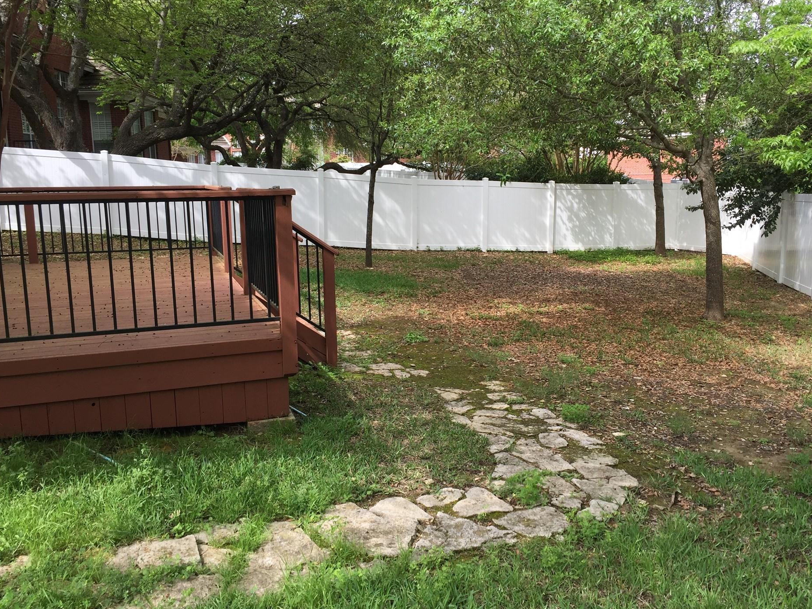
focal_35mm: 32
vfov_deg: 44.2
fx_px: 751
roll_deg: -0.2
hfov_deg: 56.7
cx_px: 444
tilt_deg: -7.2
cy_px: 294
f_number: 2.2
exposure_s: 1/399
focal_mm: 4.15
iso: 32
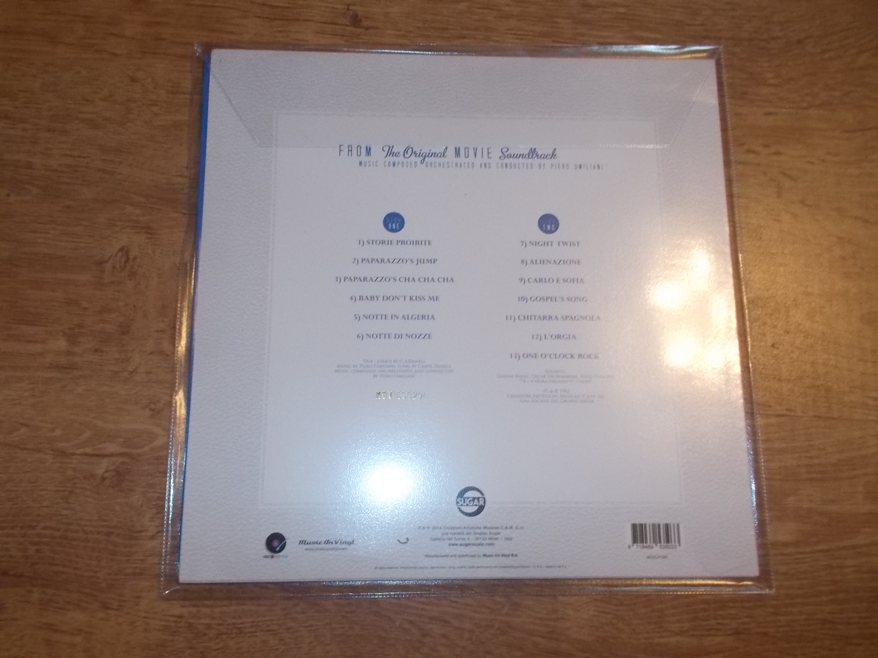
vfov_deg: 48.2
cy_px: 329
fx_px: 736
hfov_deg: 61.7
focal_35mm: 29
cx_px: 439
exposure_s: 1/30
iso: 320
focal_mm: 4.1
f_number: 3.3
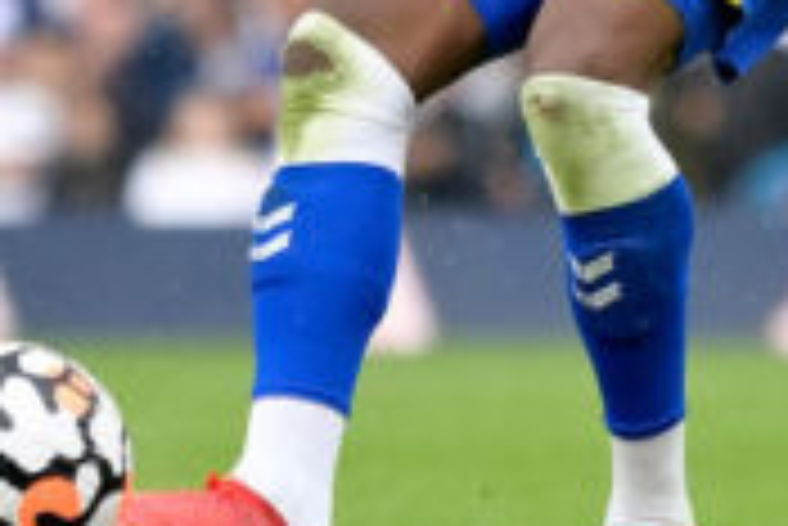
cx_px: 180
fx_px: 16364
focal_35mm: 747
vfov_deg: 1.8
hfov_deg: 2.8
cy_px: -274
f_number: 2.8
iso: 1000
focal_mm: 170
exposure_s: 1/1250
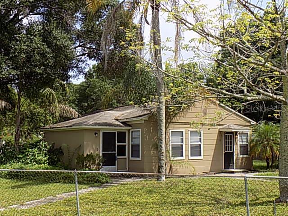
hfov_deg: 41.2
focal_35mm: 46
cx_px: 144
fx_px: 383
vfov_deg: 31.5
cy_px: 108
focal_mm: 8.1
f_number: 3.7
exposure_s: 1/500
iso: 80
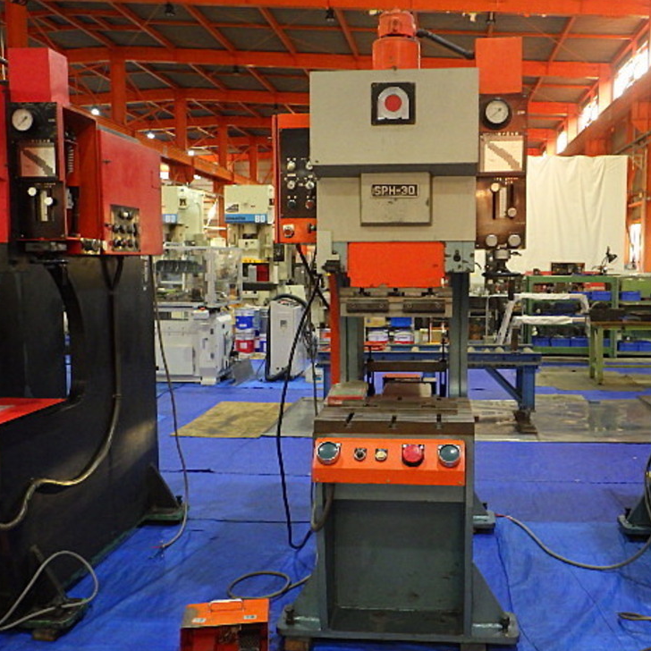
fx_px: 723
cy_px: 330
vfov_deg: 48.4
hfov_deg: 48.2
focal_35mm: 34
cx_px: 381
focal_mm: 5
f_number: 3.5
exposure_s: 1/45
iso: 800
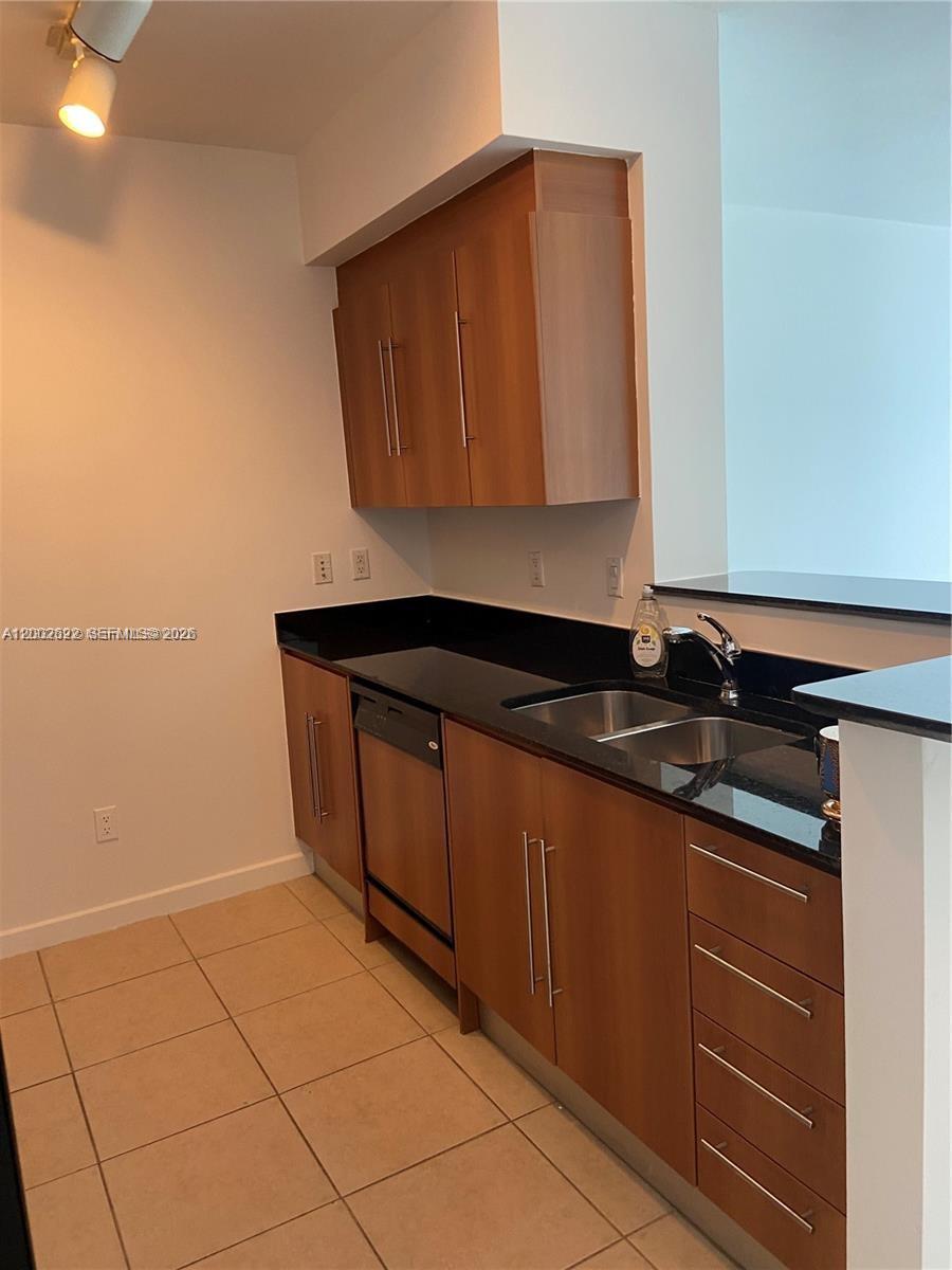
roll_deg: +2.7
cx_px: 476
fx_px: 953
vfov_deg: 67.3
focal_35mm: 26
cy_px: 635
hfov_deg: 53.1
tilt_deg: -7.2
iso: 160
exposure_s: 1/60
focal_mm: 4.25
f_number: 1.8
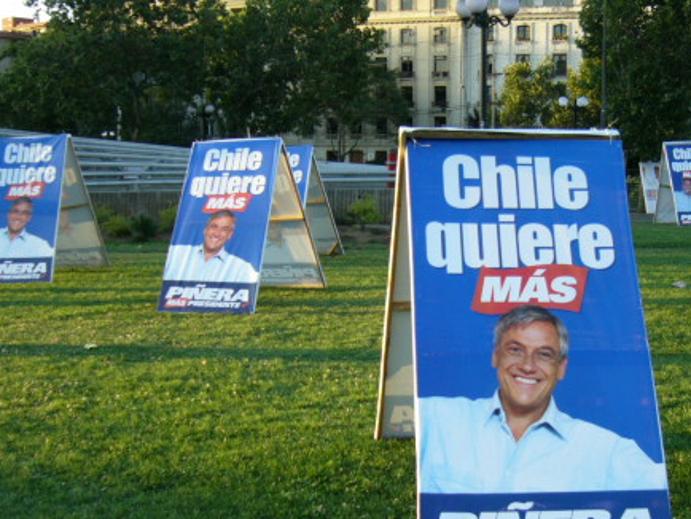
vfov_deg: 26.0
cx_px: 431
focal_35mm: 56
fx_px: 1118
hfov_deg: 34.2
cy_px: 341
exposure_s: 1/80
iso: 50
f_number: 2.9
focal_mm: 6.3
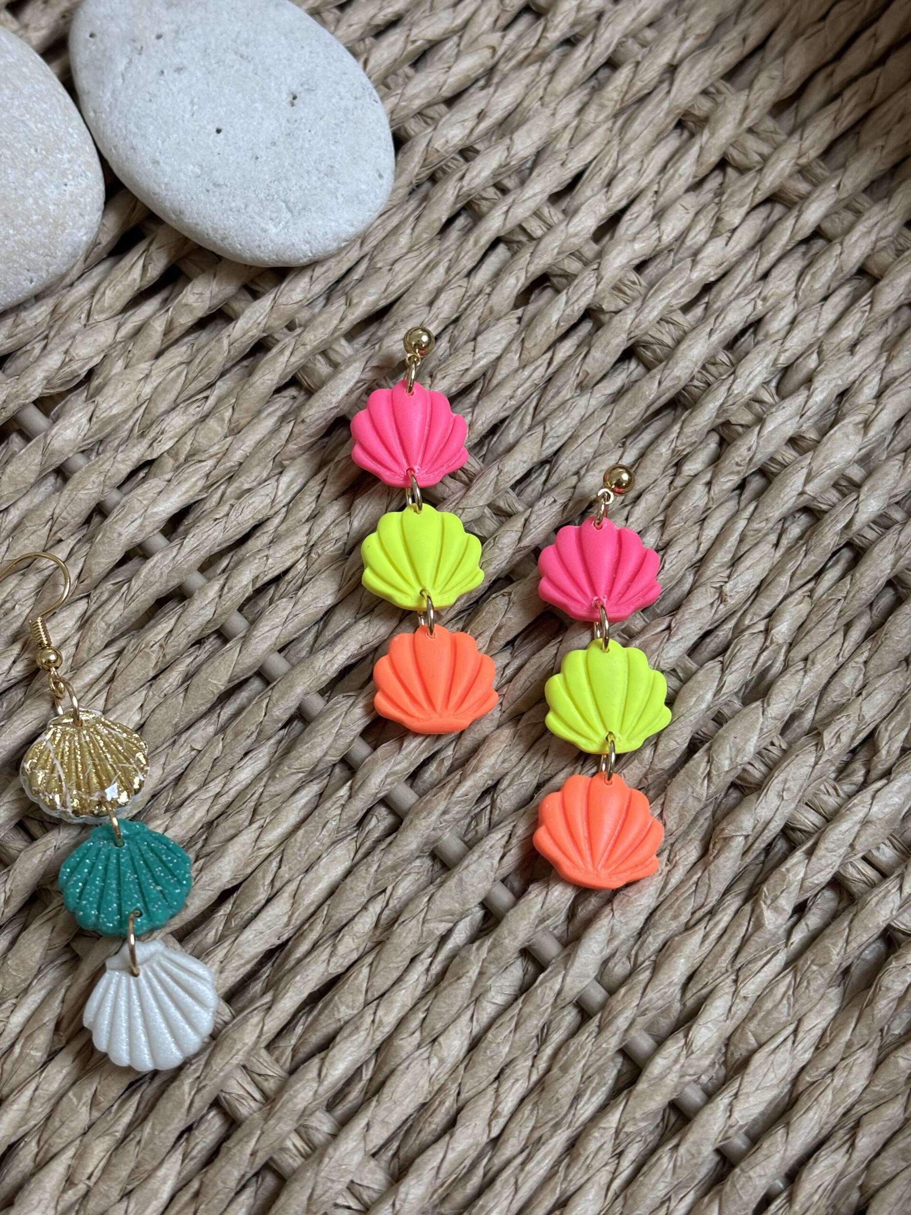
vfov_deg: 36.8
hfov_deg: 28.0
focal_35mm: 52
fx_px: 1825
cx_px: 456
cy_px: 608
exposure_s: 1/60
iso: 64
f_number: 1.6
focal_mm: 5.96
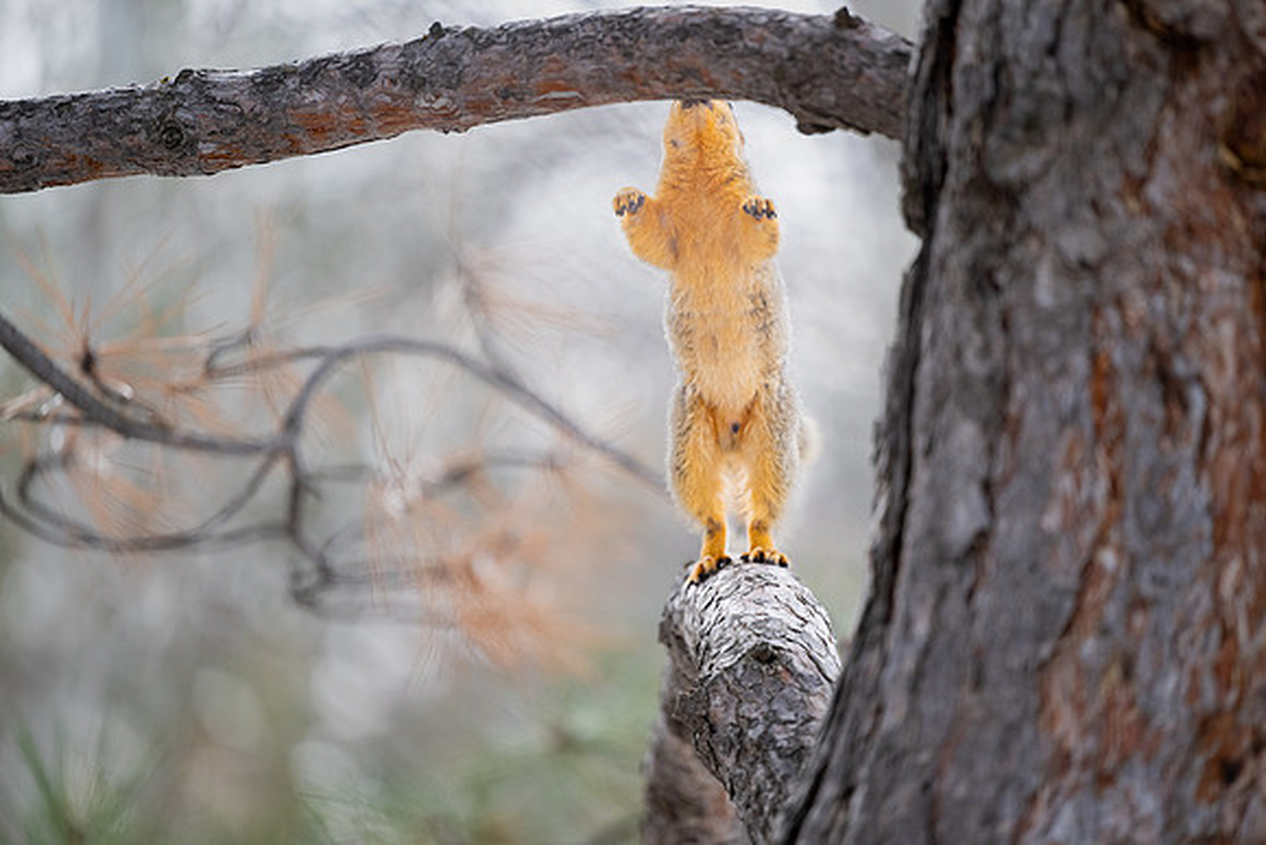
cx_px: 633
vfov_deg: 6.9
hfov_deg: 10.3
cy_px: 422
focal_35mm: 200
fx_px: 7035
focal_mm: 200
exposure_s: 1/2500
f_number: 2.8
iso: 1000
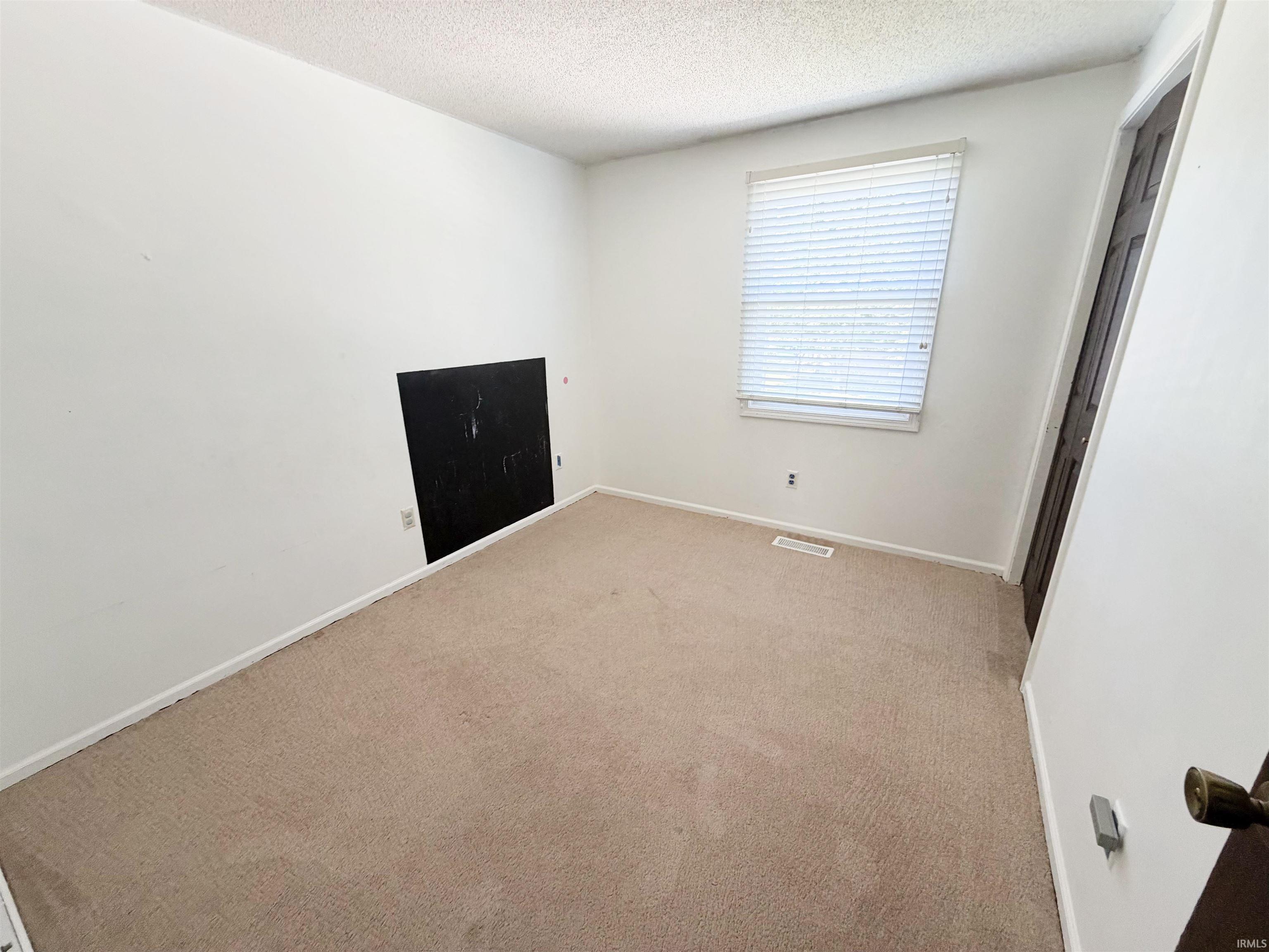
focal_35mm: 14
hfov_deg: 102.1
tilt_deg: -18.6
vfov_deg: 85.7
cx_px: 634
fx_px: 513
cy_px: 476
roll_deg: +1.0
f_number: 2.2
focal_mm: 2.22
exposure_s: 1/103
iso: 320
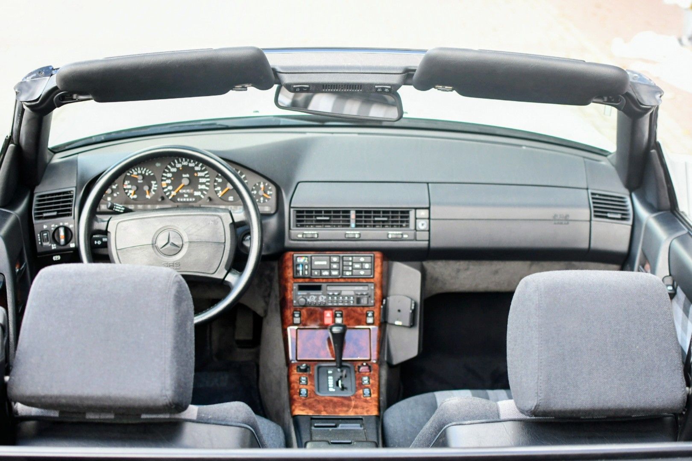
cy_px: 230
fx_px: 999
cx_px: 346
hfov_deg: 38.2
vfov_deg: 26.0
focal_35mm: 52
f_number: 2.8
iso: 800
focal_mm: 35
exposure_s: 1/200
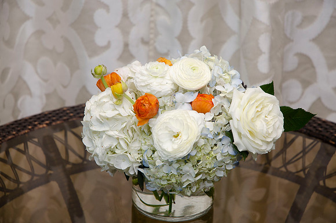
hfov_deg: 19.5
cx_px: 168
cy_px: 112
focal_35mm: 105
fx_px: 978
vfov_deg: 13.0
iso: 250
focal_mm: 70
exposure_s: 1/250
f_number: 5.6
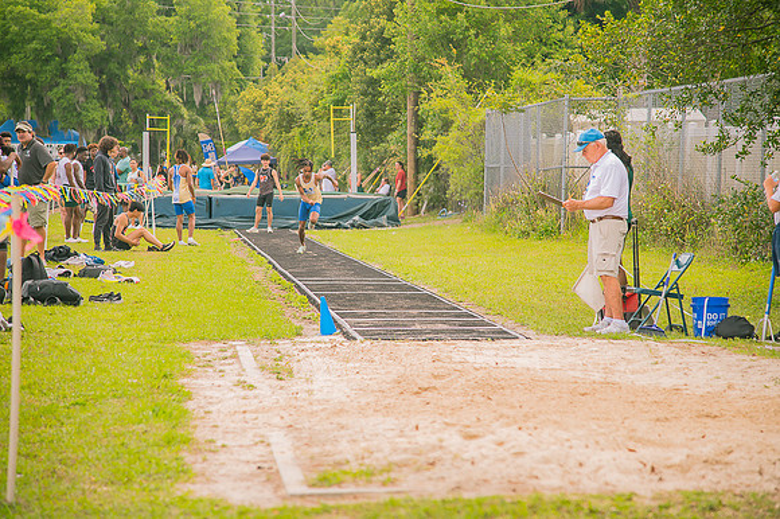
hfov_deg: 17.1
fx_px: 2598
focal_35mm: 120
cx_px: 390
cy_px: 260
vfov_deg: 11.4
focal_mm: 120
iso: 200
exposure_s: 1/200
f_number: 4
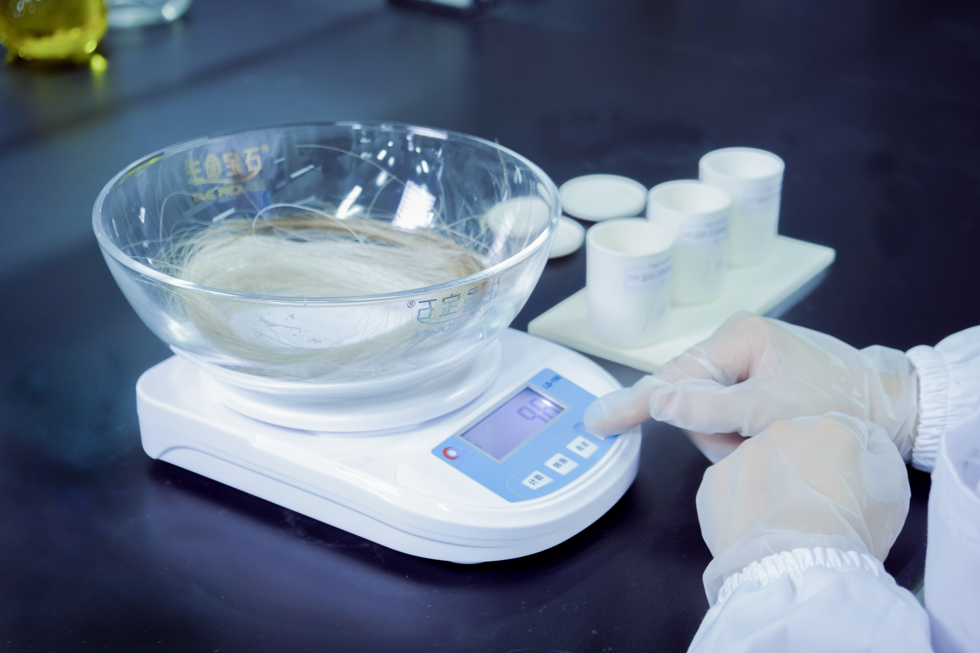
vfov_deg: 34.2
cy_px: 326
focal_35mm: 39
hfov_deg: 49.6
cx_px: 490
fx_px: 1062
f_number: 4
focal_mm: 26
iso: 500
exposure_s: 1/50
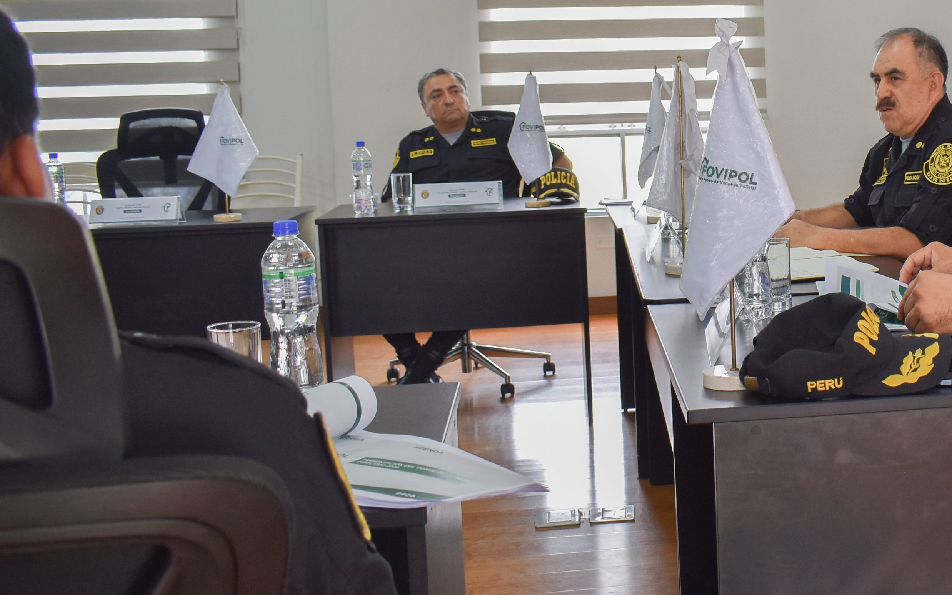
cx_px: 850
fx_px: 1297
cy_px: 191
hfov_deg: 37.7
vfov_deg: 25.7
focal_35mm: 50
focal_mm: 18
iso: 400
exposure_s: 1/100
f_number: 5
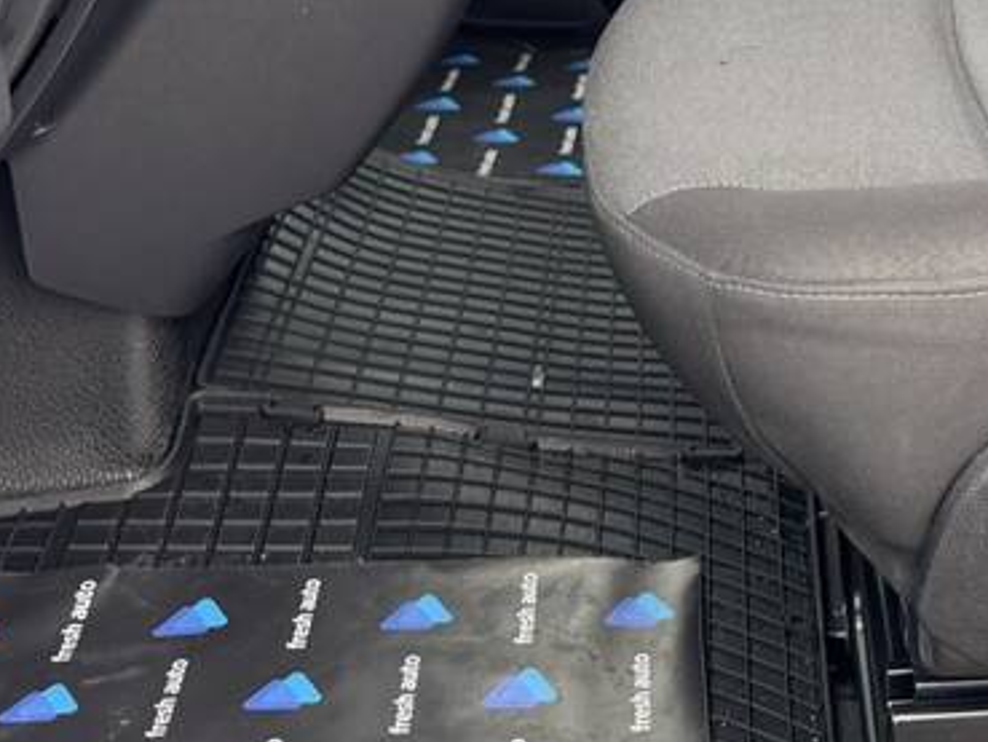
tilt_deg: -16.0
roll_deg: -0.7
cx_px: 849
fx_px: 2227
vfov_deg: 18.1
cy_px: -104
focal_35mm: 78
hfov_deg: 24.4
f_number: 1.78
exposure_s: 1/121
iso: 125
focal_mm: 6.76
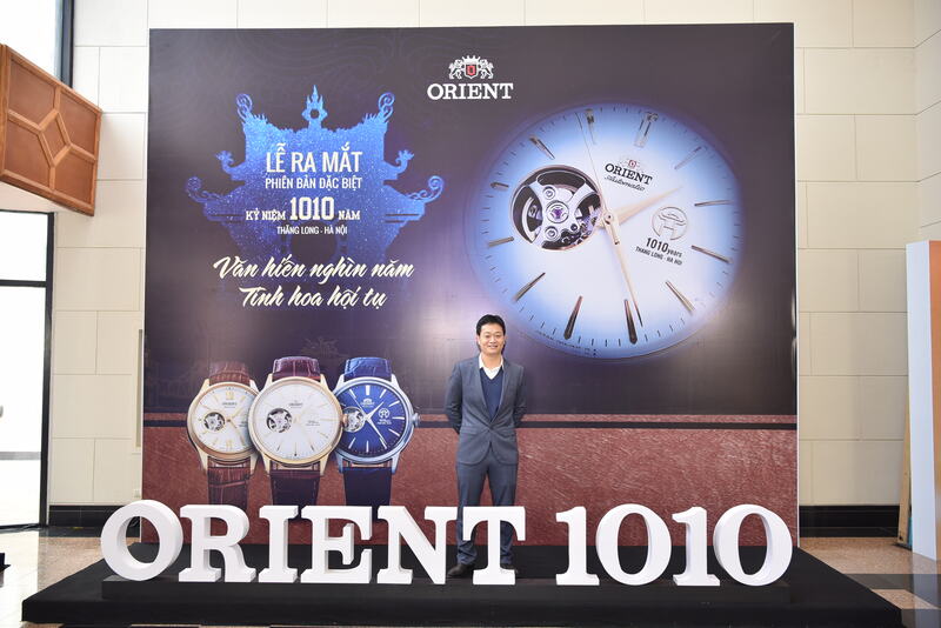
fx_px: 837
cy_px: 314
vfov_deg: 41.1
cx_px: 470
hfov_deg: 58.7
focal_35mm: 32
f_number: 4.5
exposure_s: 1/125
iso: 1000
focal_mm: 32
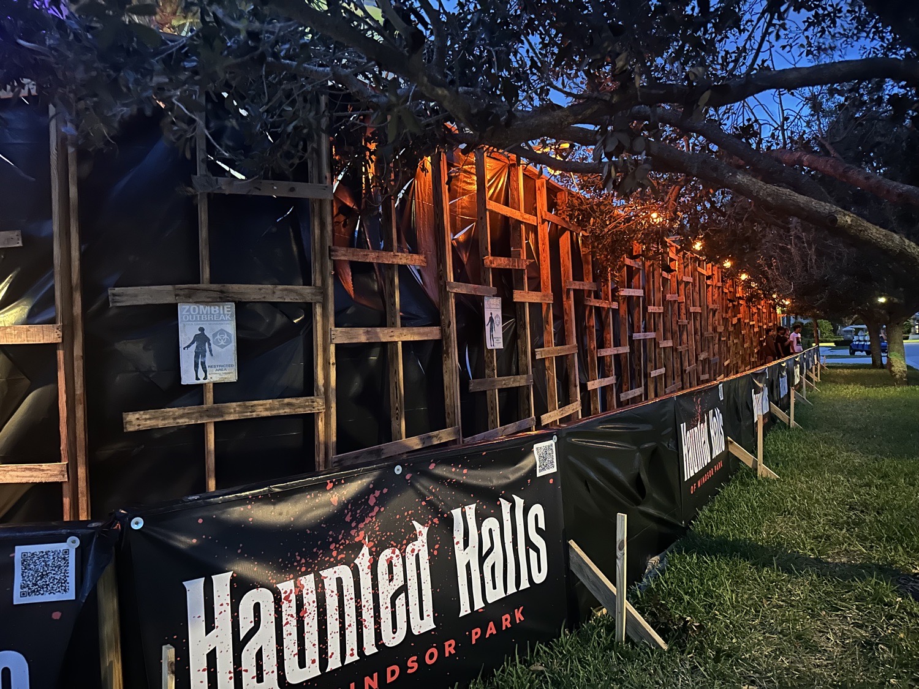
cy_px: 344
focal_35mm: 24
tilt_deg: +0.4
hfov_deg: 71.6
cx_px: 460
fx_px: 637
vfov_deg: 56.8
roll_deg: +1.8
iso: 2000
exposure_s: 1/9
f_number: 1.78
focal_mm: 6.86
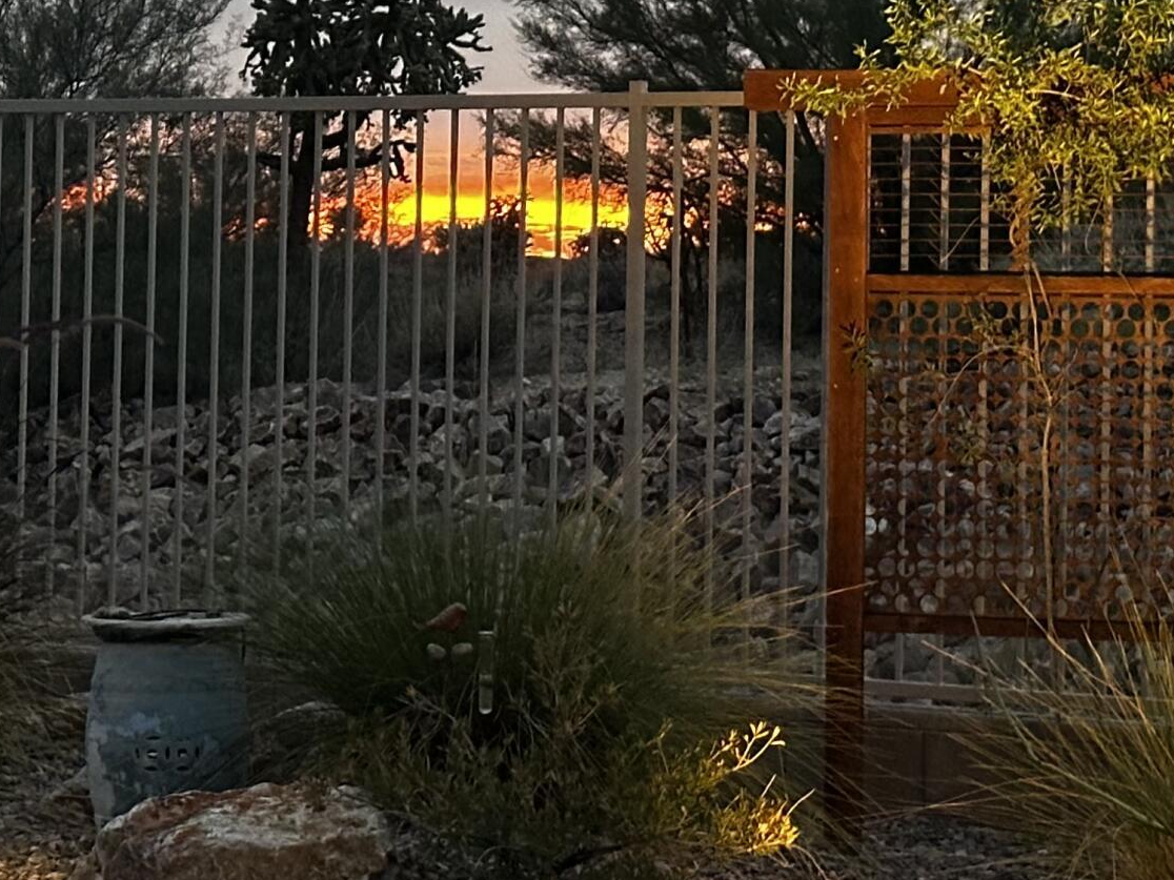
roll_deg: -0.9
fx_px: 4375
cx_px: 621
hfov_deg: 15.3
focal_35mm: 129
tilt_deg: +2.0
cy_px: 167
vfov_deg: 11.4
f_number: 1.78
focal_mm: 6.86
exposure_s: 1/24
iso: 640
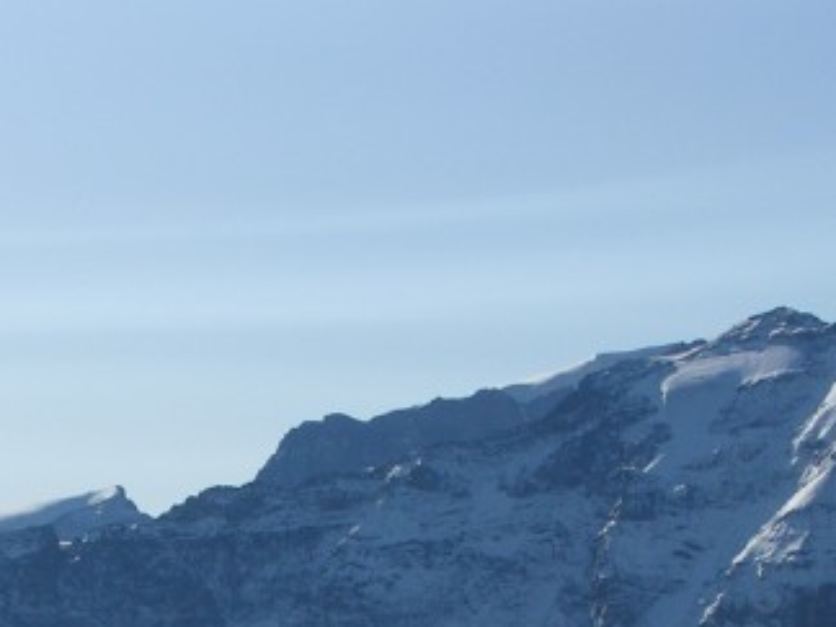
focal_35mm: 221
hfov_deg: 8.9
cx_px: -134
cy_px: 937
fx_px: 5337
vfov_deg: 6.6
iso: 50
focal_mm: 17.8
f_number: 7.4
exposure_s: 1/351
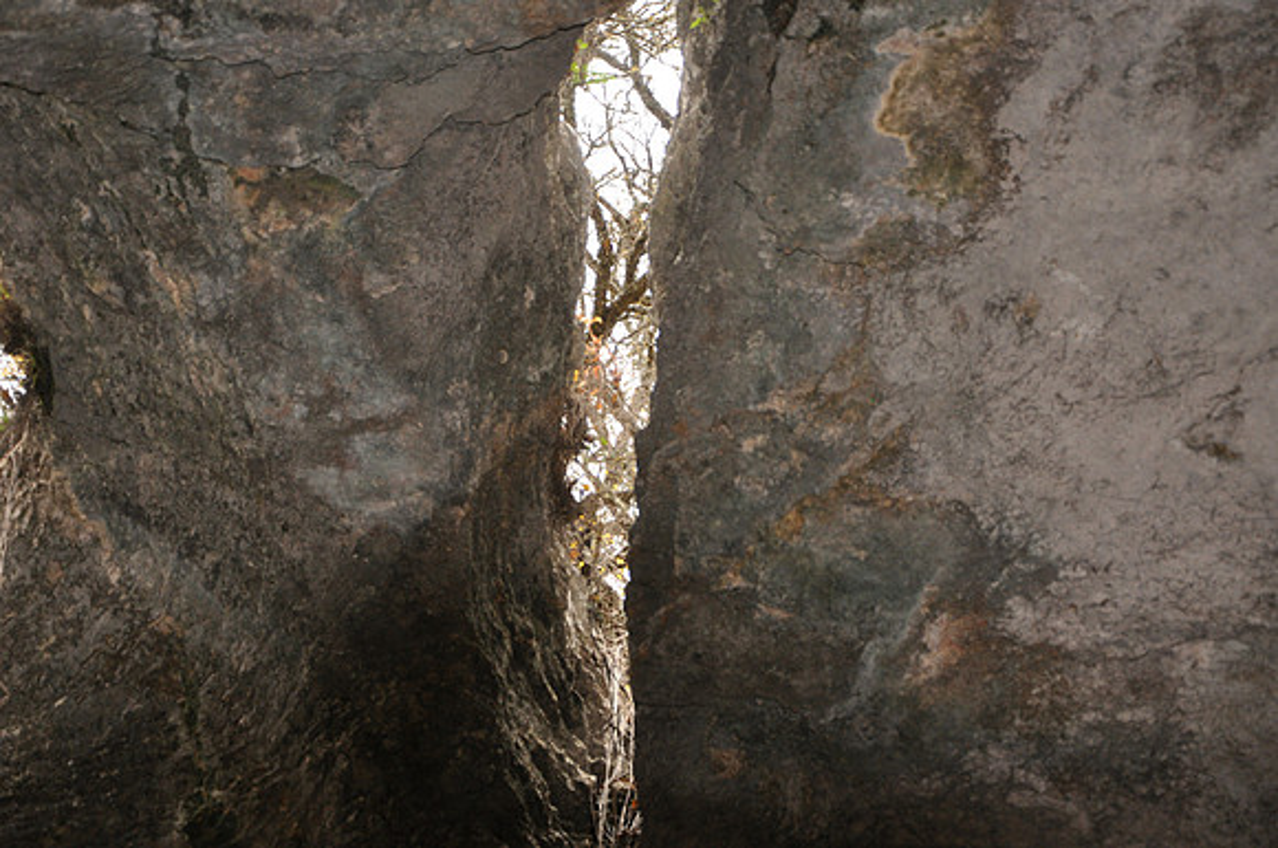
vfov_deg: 18.1
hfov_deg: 27.0
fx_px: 2659
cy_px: 424
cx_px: 639
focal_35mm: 75
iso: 800
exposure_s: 1/60
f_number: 5
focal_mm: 50
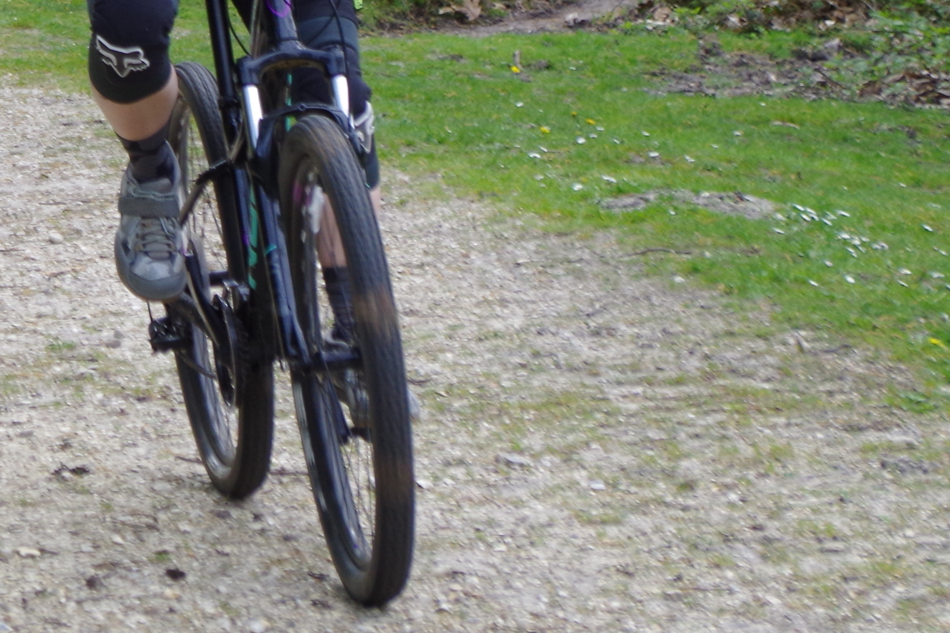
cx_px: -355
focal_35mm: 228
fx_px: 6016
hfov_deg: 8.9
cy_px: -216
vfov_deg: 6.0
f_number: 8
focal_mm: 55
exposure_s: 1/200
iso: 400
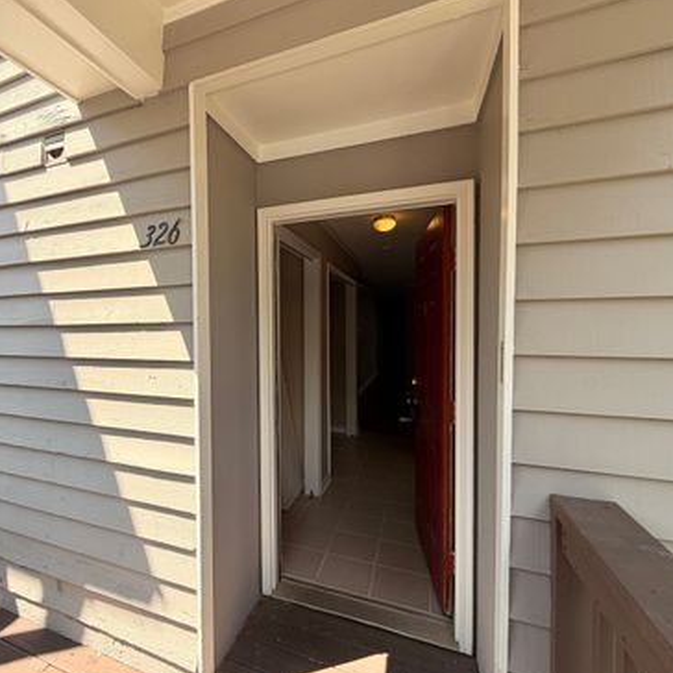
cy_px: 337
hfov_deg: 82.9
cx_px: 268
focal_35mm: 17
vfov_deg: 84.0
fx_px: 374
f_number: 2.2
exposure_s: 1/455
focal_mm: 2.22
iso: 64
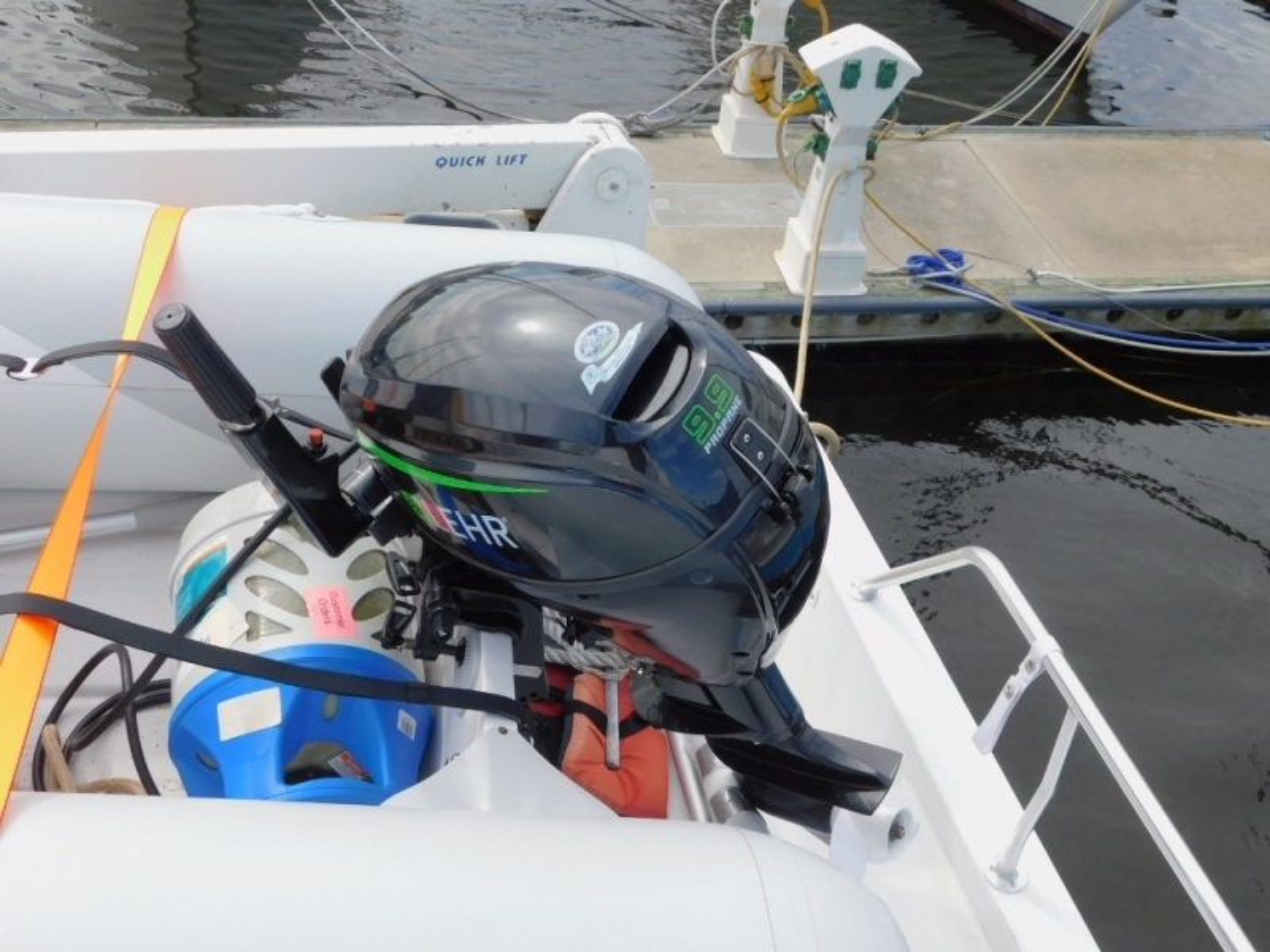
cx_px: 635
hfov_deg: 51.4
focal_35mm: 36
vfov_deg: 39.7
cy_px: 476
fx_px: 1321
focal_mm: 6.3
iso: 125
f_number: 3.5
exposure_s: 1/640
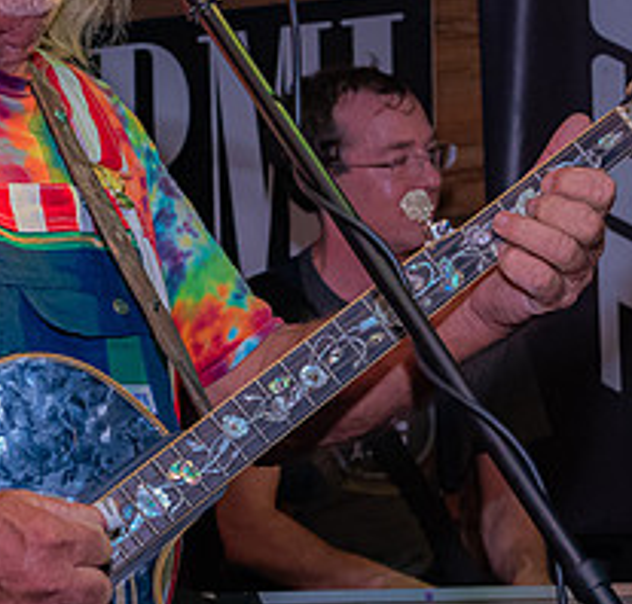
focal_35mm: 150
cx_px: 82
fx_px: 3032
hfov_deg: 11.8
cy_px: 395
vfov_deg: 11.4
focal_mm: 38
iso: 2000
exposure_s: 1/160
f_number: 5.6
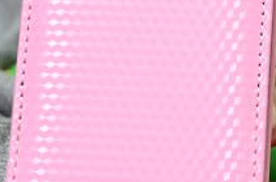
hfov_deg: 8.6
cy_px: 4
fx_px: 1826
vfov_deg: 5.7
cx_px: 184
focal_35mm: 239
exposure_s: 1/15
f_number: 5.6
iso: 1600
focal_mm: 60
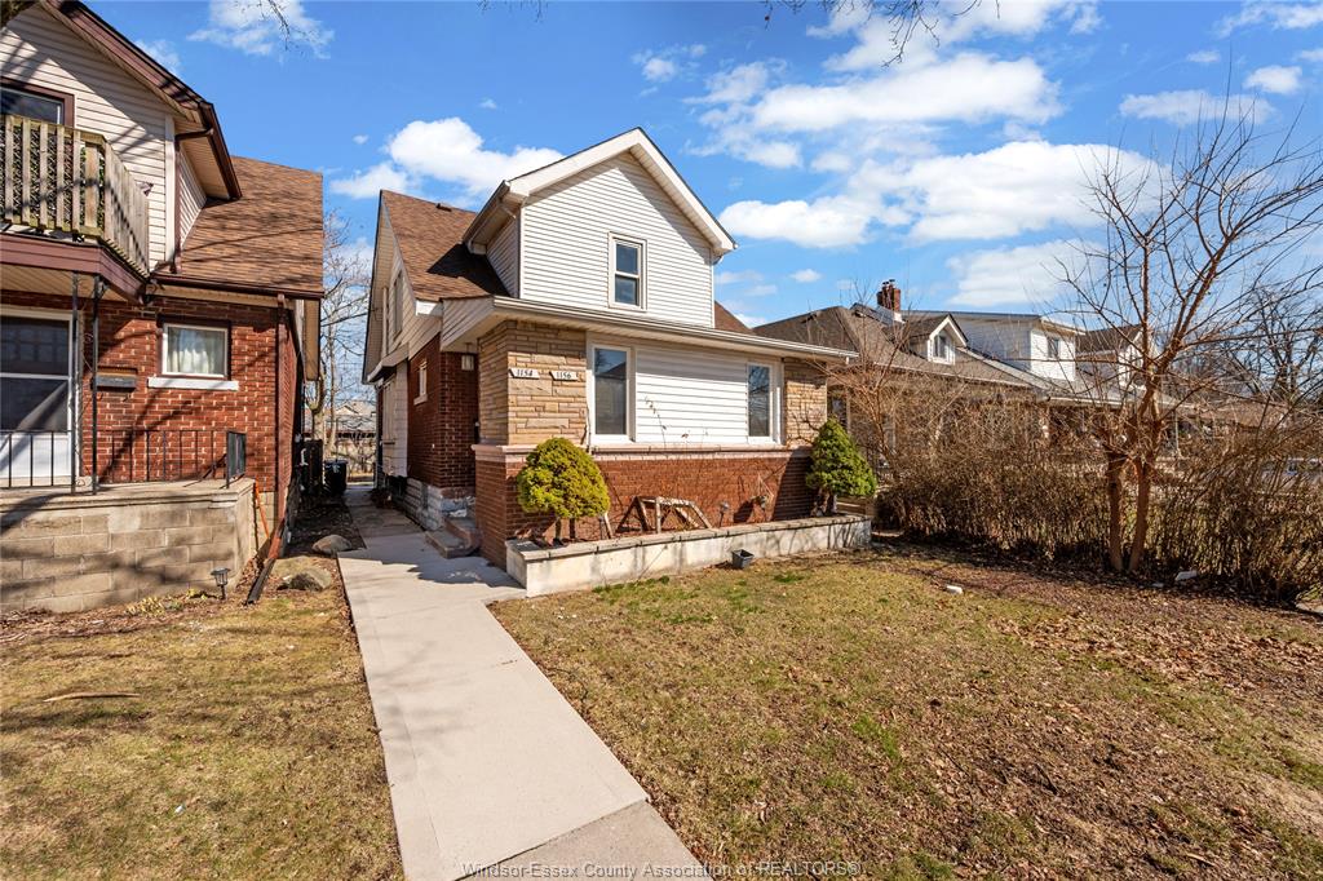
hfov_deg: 104.3
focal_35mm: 14
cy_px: 440
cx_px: 662
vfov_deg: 81.2
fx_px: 514
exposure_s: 1/800
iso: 320
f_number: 8
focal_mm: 14
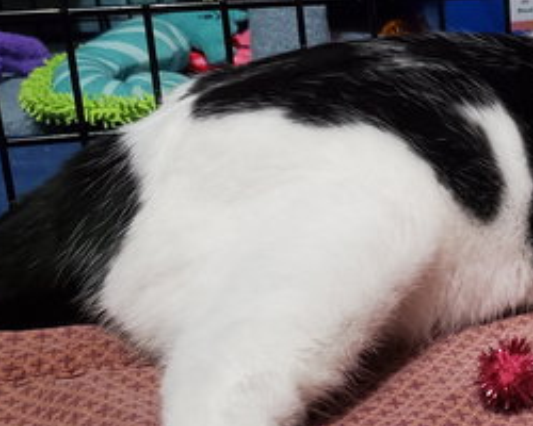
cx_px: 574
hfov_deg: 28.4
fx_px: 962
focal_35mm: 61
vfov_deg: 25.0
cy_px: 239
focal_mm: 4.3
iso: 400
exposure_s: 1/40
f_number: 1.5
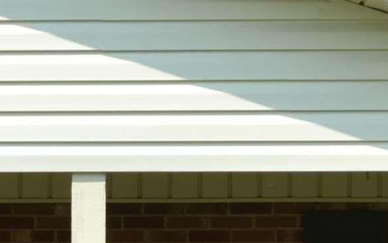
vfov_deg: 3.4
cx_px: -153
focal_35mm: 389
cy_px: 345
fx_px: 4114
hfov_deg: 5.4
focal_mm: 48
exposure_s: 1/200
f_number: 7.1
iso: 100
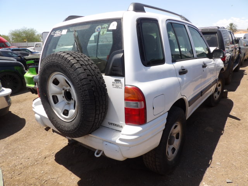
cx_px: 124
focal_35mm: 24
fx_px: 172
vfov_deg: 56.8
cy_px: 93
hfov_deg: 71.6
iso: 100
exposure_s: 1/974
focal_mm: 4.3
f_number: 3.2
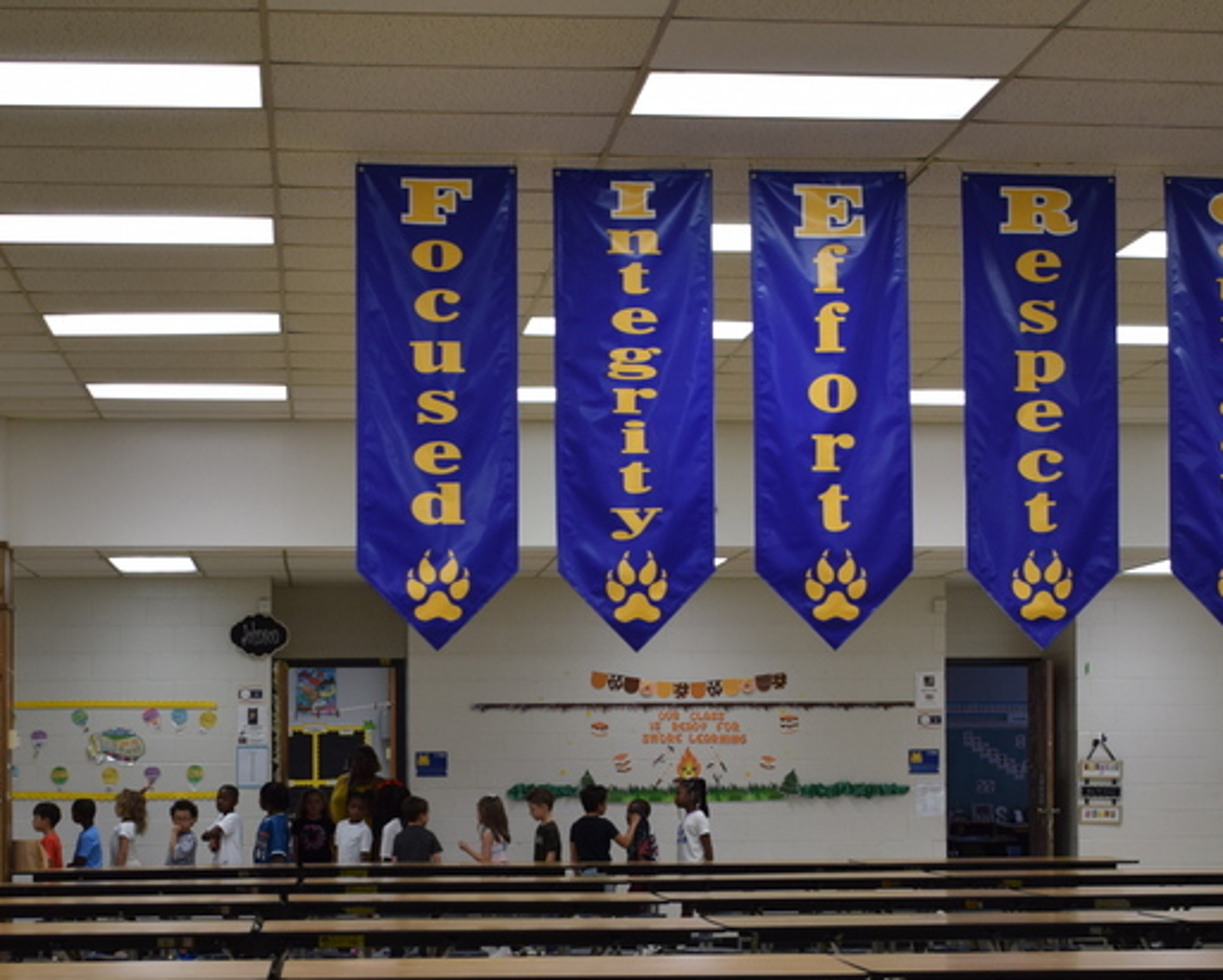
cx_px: 548
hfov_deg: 26.0
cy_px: 731
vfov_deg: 20.8
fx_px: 2644
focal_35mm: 73
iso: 400
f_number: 4.2
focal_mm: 26
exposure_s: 1/80
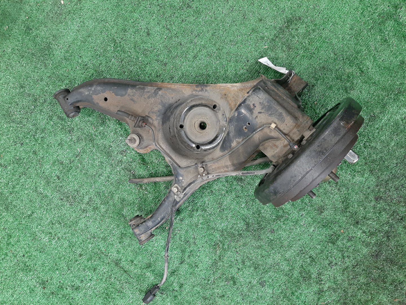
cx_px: 203
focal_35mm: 26
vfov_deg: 53.1
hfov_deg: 67.3
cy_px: 152
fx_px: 305
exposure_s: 1/25
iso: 166
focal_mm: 3.93
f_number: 1.7
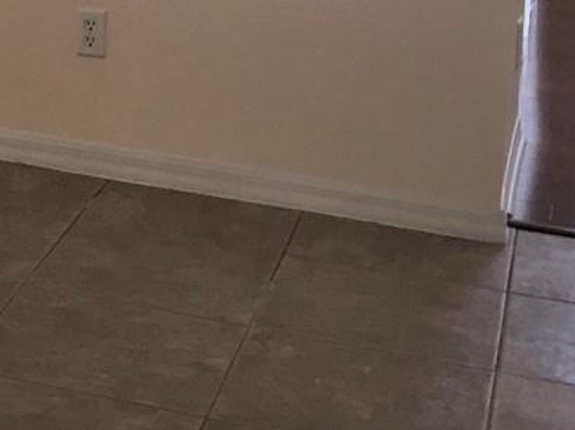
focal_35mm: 119
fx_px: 1975
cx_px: -192
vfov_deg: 11.7
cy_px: -272
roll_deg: -3.7
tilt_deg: -5.7
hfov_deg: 15.7
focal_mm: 4.15
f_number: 2.2
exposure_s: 1/60
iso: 32
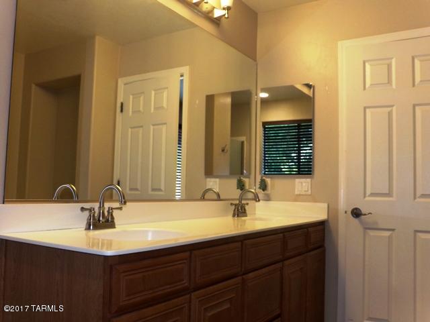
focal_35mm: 33
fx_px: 410
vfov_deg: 42.9
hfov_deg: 55.4
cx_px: 215
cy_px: 161
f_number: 3.4
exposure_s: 1/34
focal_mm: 5.9
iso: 200
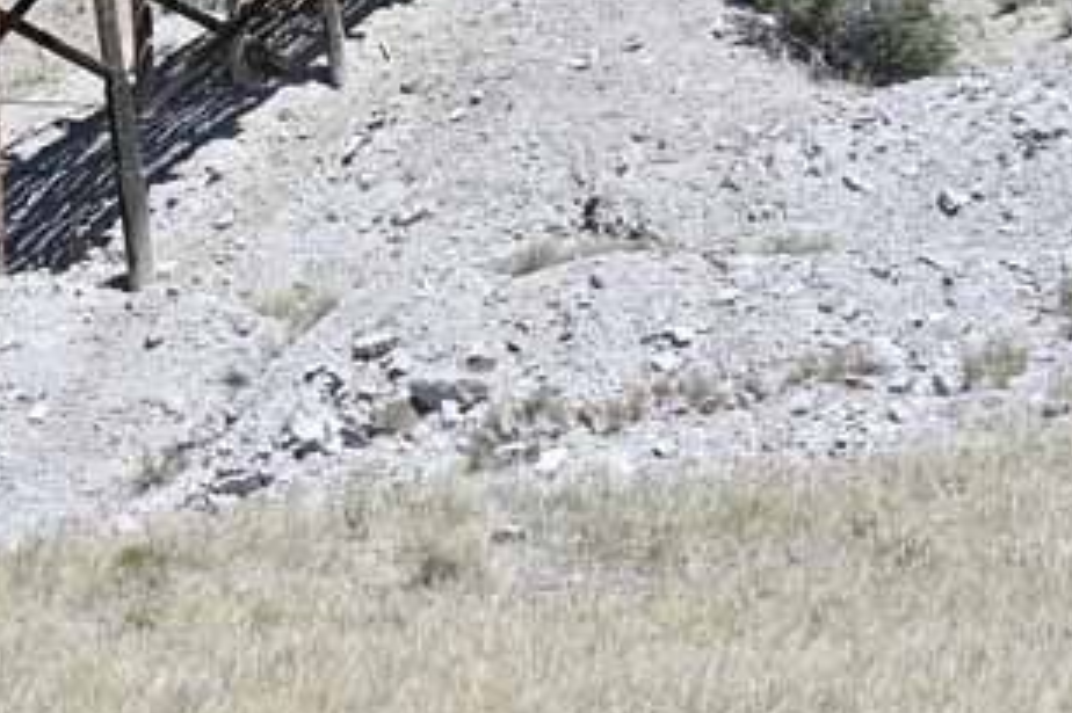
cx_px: -268
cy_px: -64
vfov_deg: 6.3
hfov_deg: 9.3
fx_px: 6488
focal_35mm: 218
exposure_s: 1/320
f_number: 6.3
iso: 64
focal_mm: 84
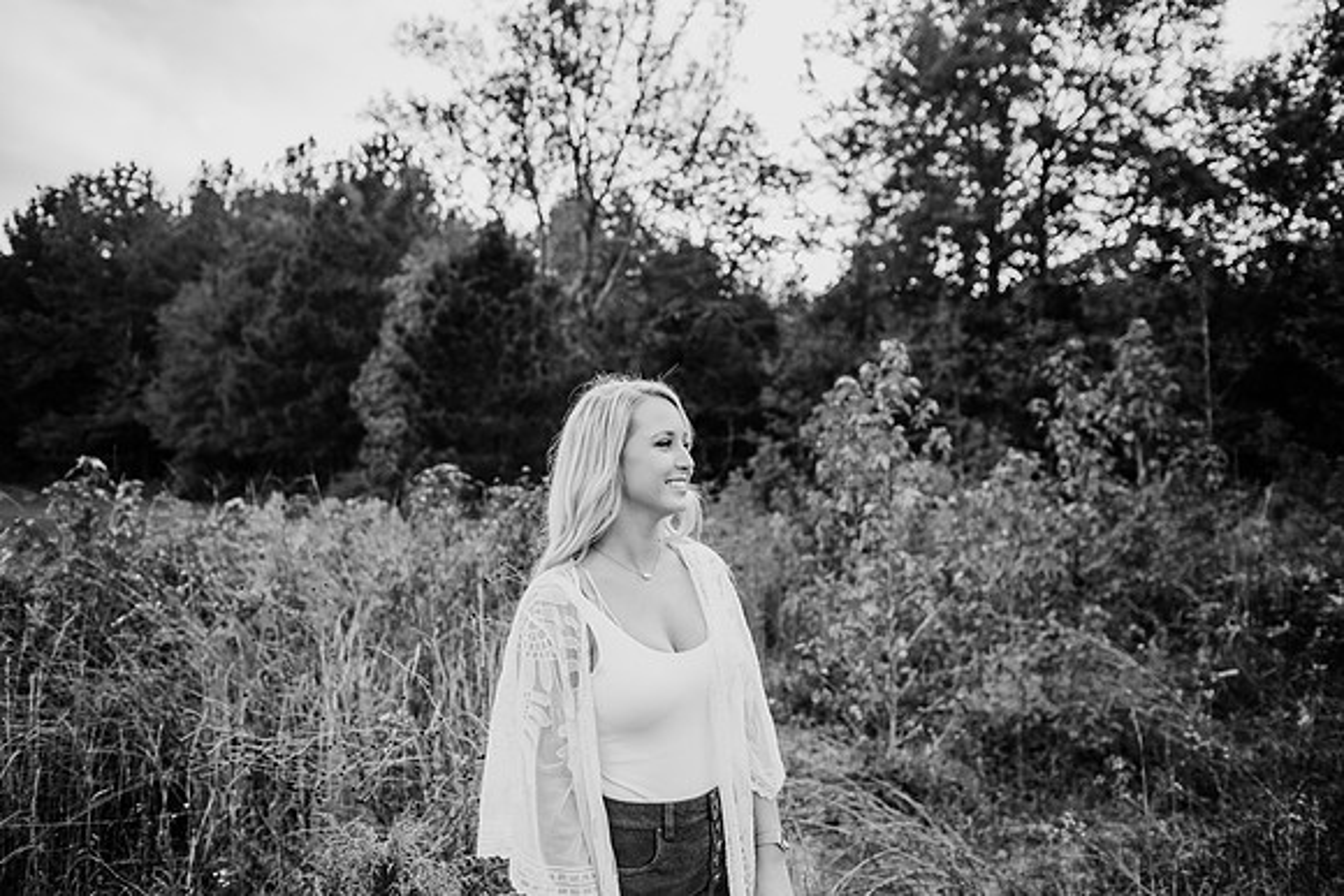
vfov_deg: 53.2
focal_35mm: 24
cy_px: 448
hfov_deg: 73.7
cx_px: 672
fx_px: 896
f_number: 2.5
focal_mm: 24
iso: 200
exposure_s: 1/1250
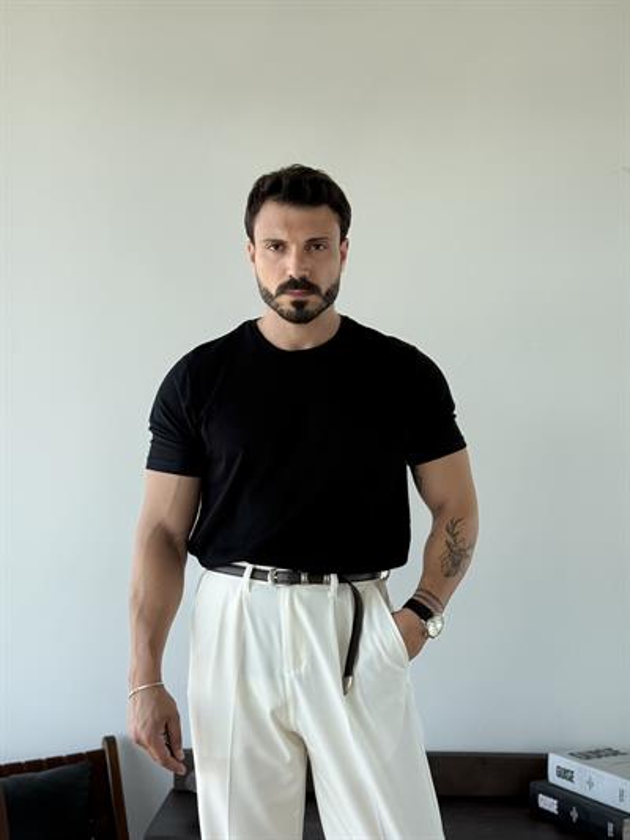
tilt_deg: +1.8
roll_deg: -0.3
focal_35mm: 48
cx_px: 315
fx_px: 1164
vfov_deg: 39.6
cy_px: 420
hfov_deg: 30.3
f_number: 1.78
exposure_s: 1/442
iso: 80
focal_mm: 6.76
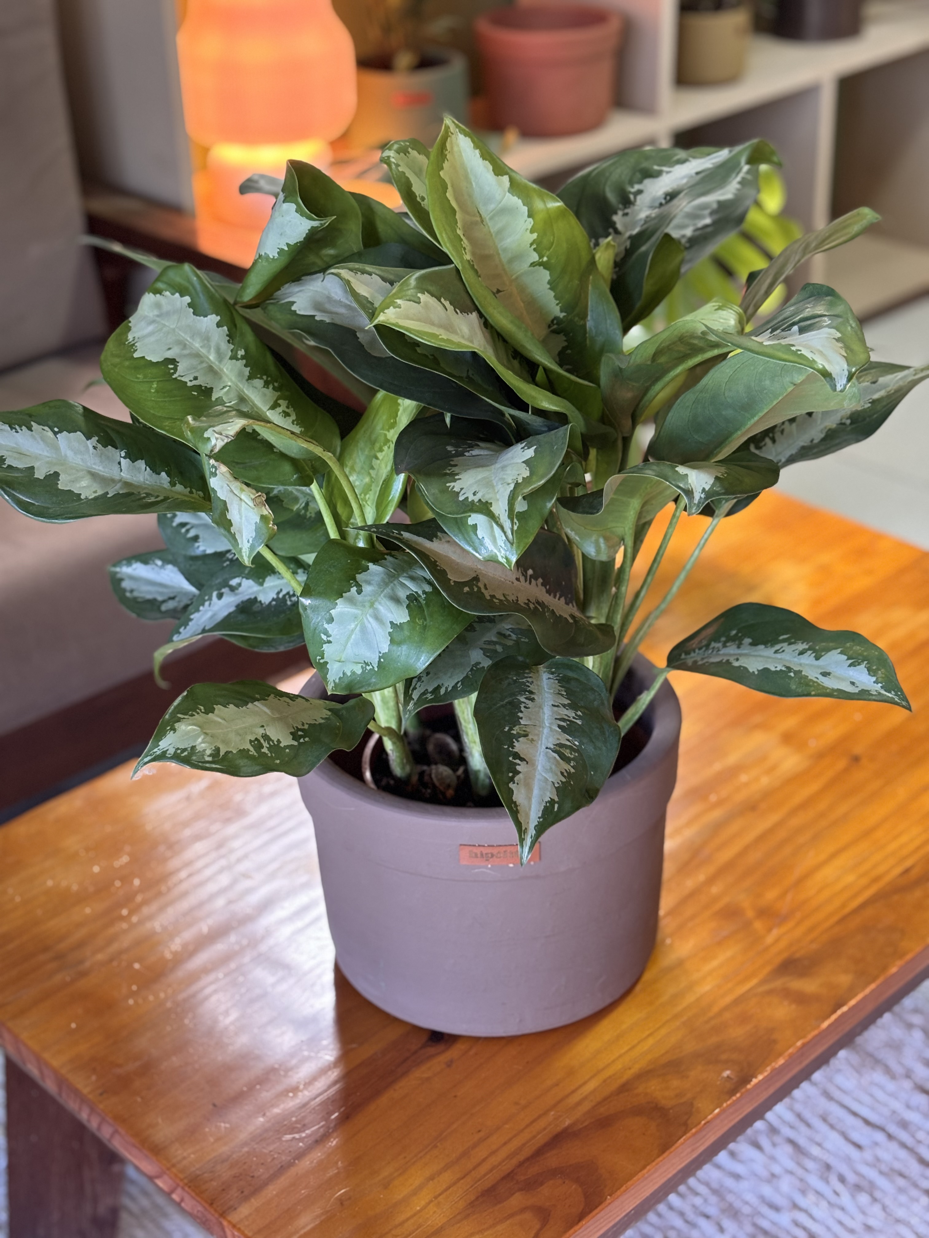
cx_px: 464
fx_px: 1861
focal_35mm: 52
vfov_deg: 36.8
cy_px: 619
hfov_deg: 28.0
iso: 250
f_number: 1.6
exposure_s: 1/40
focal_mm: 5.96
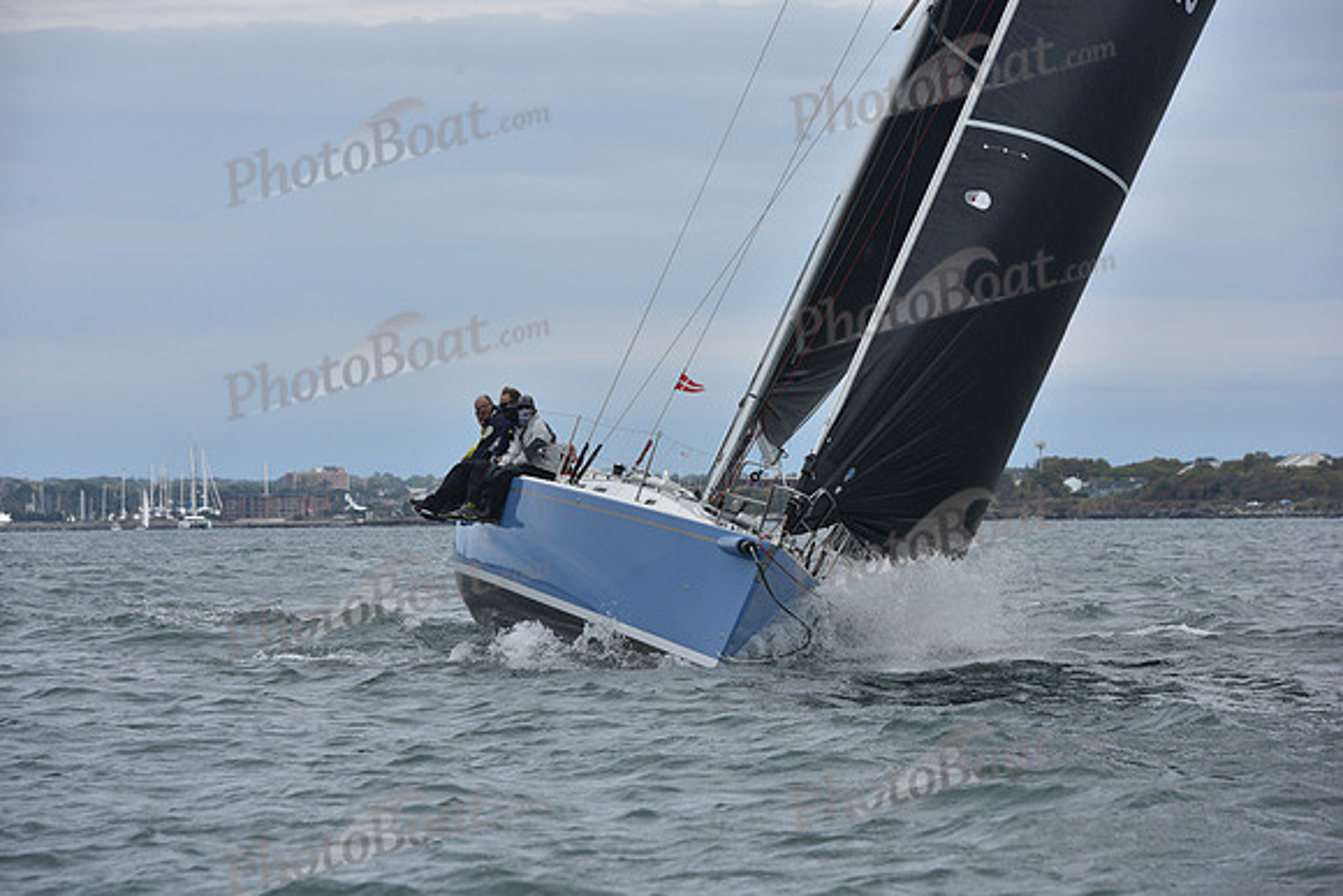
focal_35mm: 180
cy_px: 448
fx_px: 6716
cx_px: 672
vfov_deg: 7.6
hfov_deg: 11.4
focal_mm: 180
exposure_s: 1/1000
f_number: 9
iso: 320
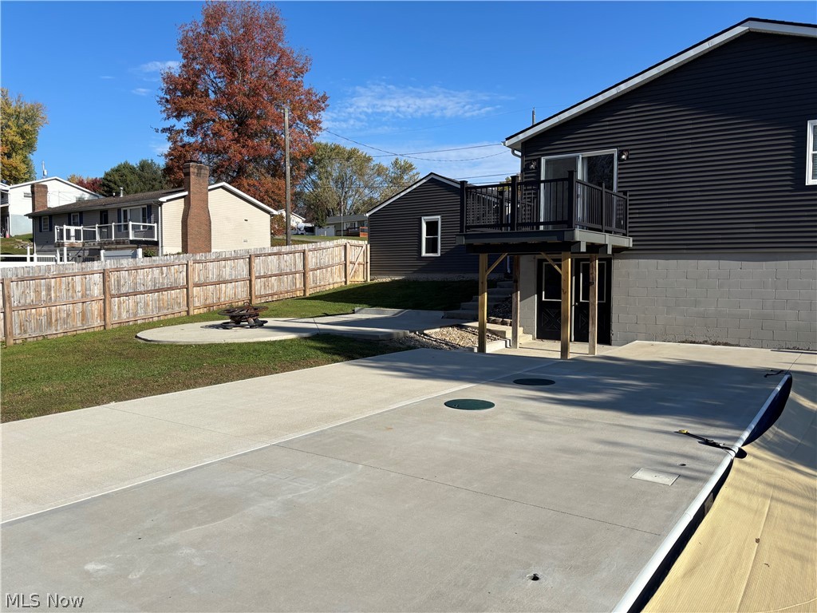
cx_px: 408
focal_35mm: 26
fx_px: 614
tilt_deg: -2.4
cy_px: 306
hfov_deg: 67.3
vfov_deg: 53.1
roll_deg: +0.2
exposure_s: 1/3534
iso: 50
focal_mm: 5.96
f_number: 1.6
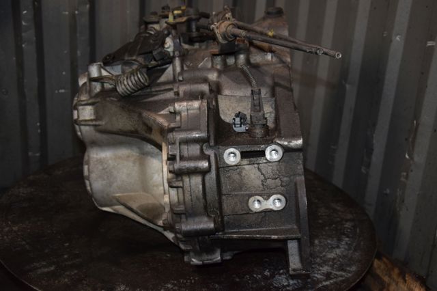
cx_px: 218
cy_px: 146
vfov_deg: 28.0
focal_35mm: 48
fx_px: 582
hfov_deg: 41.1
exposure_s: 1/60
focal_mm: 32
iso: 800
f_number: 5
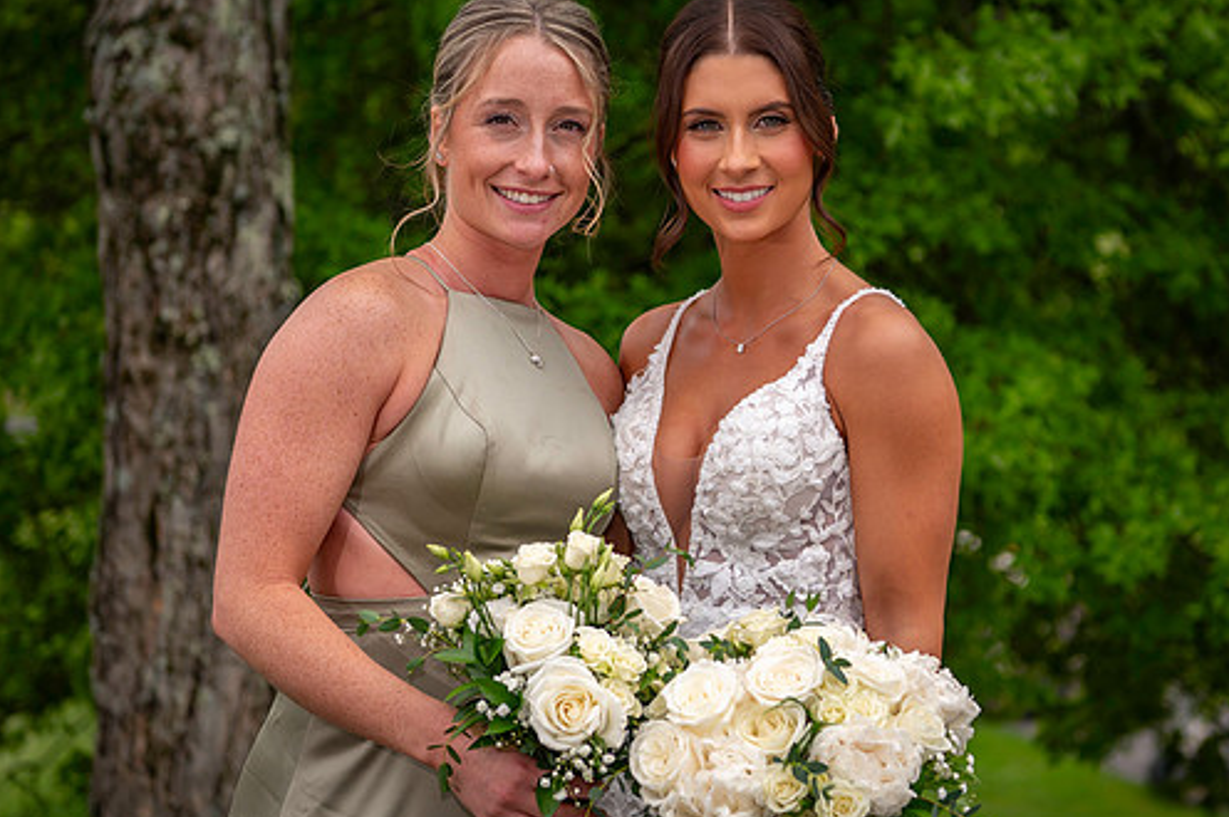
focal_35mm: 95
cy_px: 302
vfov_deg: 14.4
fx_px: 3241
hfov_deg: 21.5
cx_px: 704
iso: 200
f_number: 4
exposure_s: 1/1250
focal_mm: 70
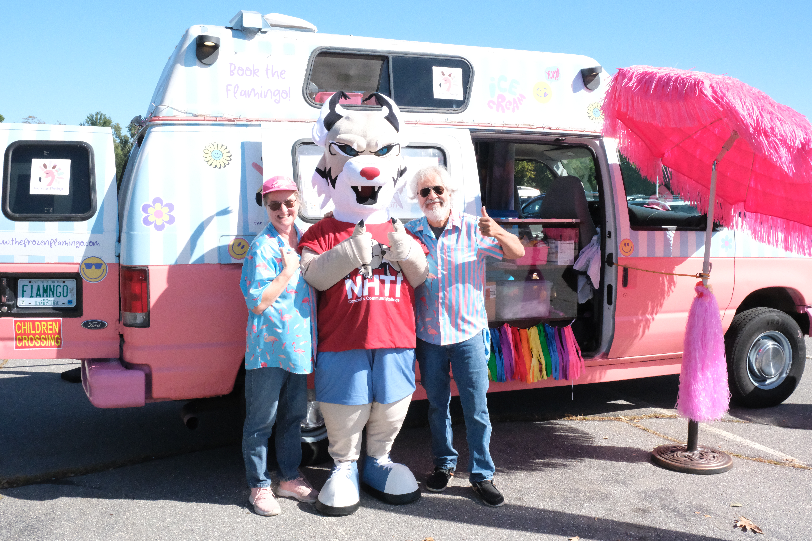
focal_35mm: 35
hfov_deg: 54.4
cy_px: 270
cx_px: 406
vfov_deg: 37.9
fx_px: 789
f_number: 10
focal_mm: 23.3
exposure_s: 1/5800
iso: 8000
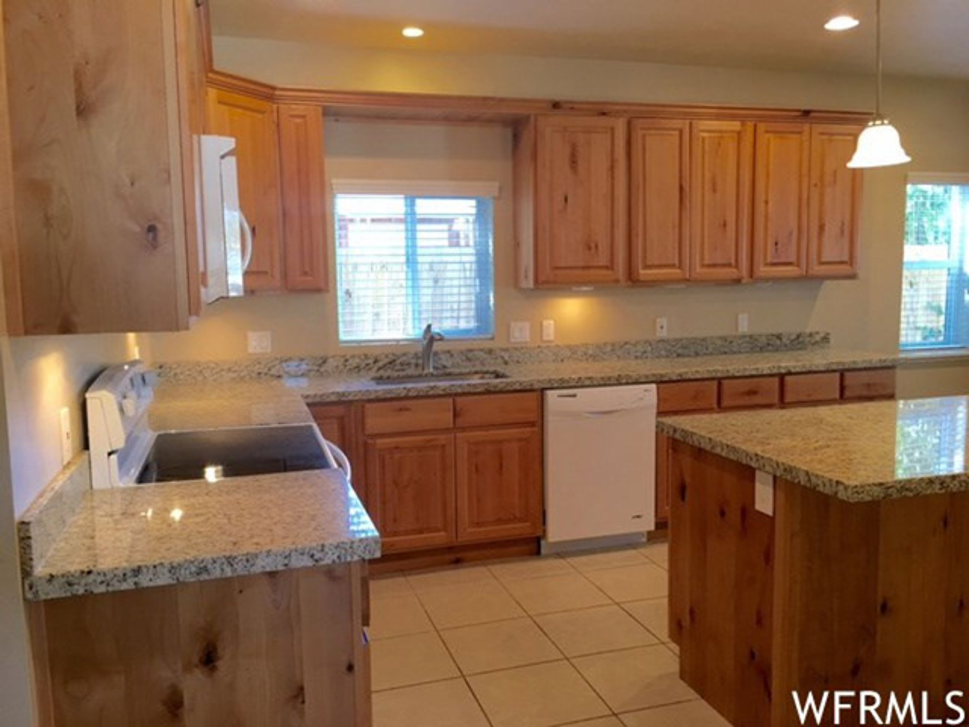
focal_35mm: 29
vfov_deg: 48.2
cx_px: 484
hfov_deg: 61.7
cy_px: 364
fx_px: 812
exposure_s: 1/15
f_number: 2.2
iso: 32
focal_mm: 4.15
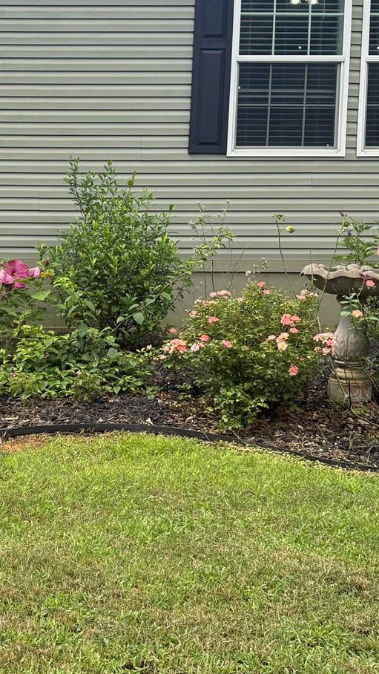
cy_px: 294
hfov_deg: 19.2
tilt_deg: -4.1
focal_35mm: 59
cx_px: -78
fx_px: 1054
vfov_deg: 35.4
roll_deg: -0.7
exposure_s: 1/1250
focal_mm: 6.76
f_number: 1.78
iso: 100
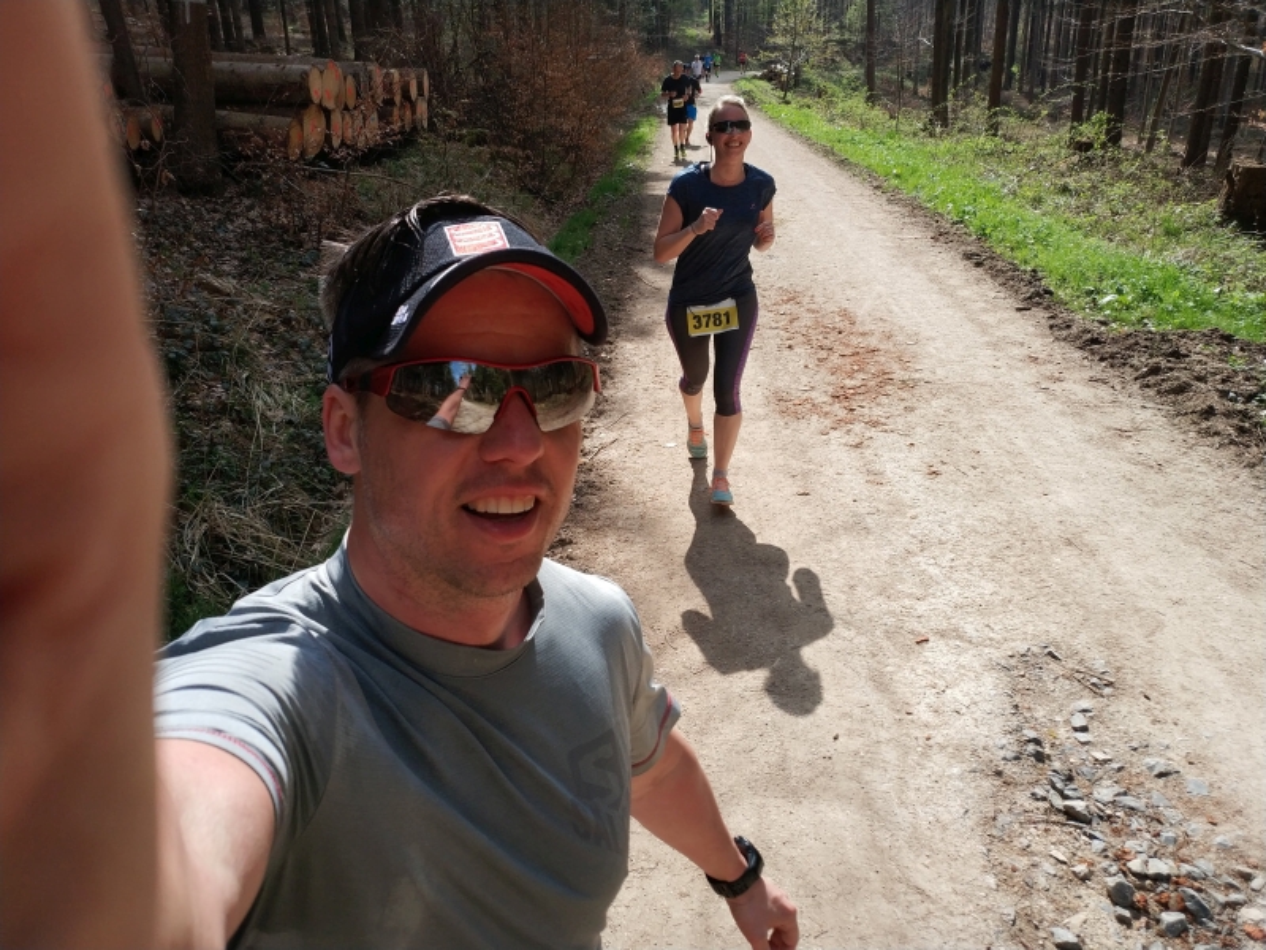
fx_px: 1170
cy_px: 475
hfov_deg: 56.8
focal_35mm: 32
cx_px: 633
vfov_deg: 44.2
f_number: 2
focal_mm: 4.5
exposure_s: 1/781
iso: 100
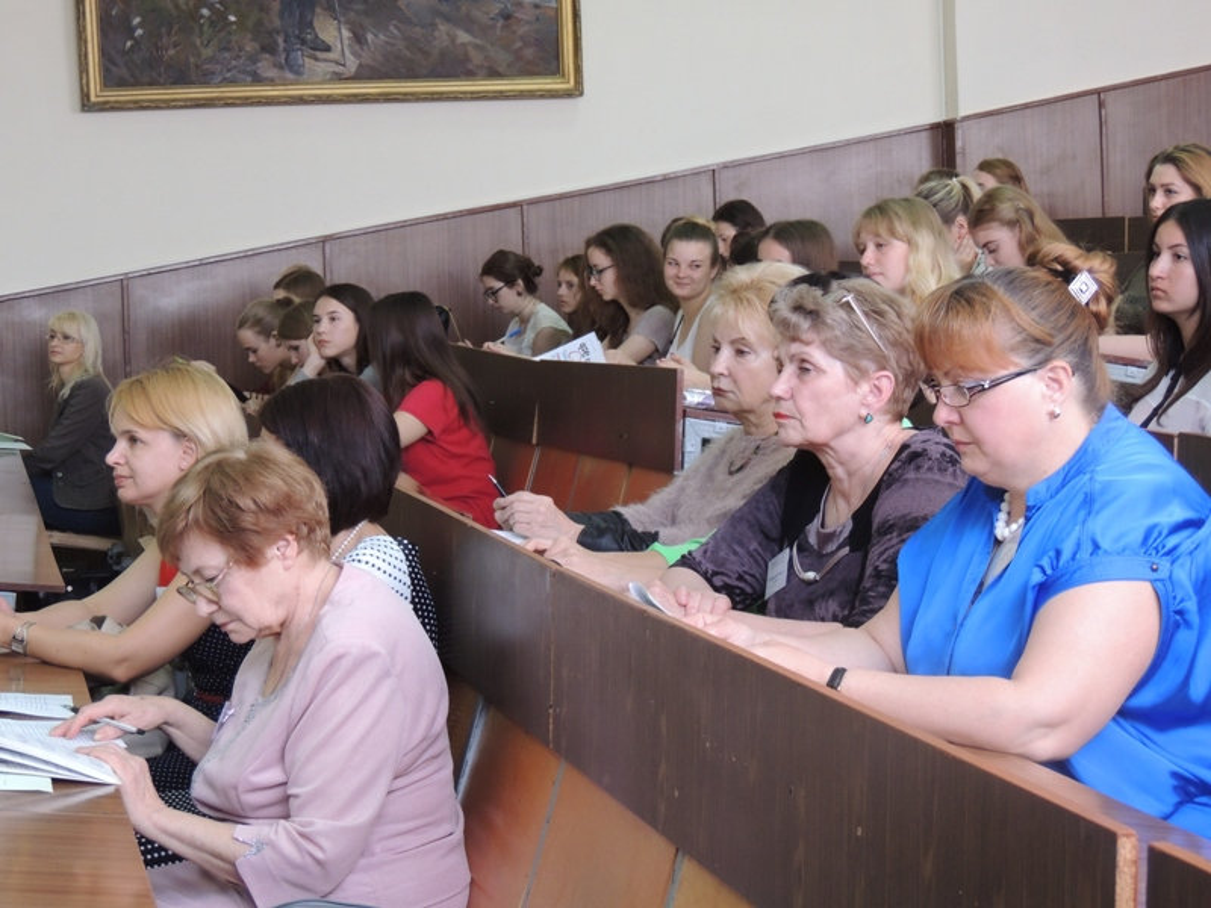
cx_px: 606
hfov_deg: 26.0
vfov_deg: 19.6
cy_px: 454
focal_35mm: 75
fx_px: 2624
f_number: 3.9
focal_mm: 13.3
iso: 400
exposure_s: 1/40
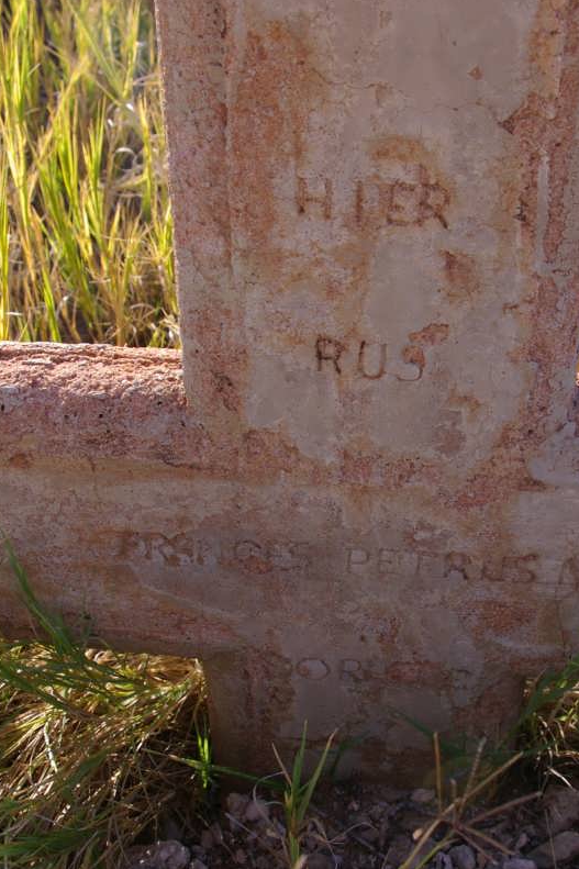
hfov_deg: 28.2
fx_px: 1153
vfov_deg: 41.3
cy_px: 432
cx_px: 300
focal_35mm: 48
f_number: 8
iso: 200
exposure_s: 1/180
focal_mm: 21
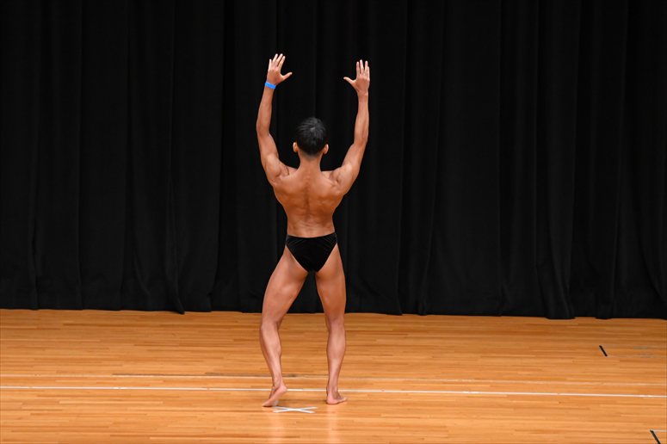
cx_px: 334
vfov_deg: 6.3
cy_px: 222
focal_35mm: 217
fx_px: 4019
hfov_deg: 9.5
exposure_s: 1/400
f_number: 5.6
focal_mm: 145
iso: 3200
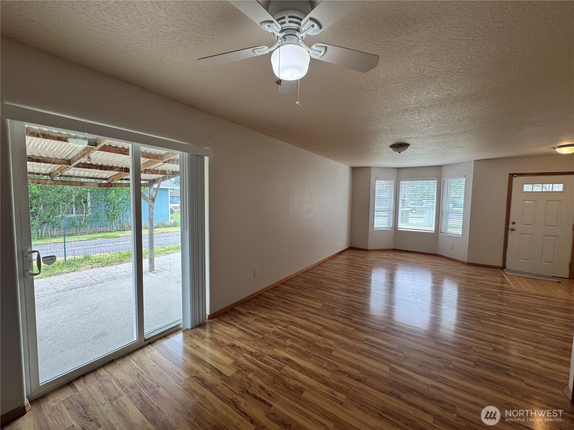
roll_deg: -1.0
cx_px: 287
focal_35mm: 14
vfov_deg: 85.7
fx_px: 232
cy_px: 215
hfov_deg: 102.1
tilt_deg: -3.6
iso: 80
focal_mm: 2.22
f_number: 2.2
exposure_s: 1/120
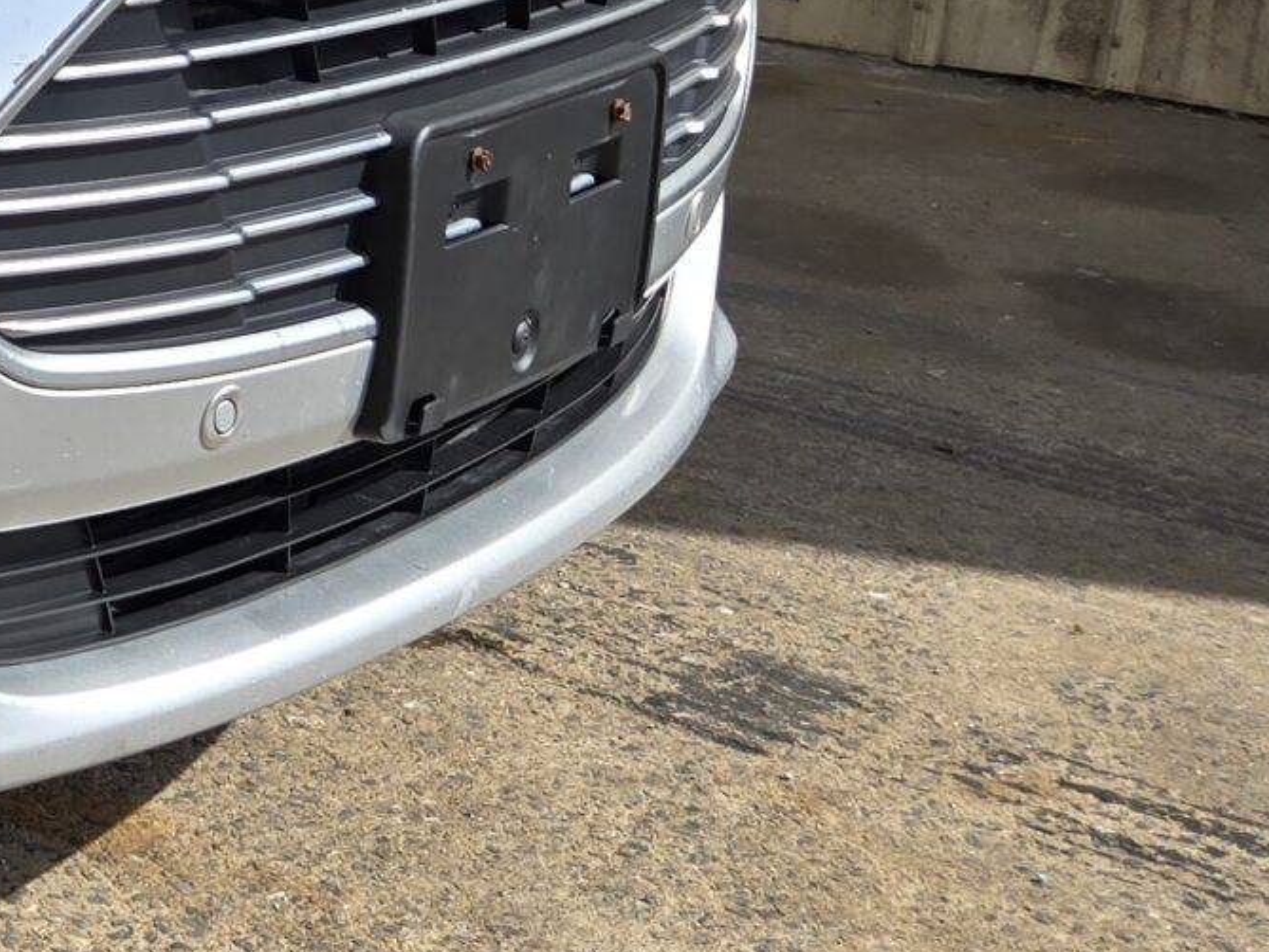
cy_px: -99
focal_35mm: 88
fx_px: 3227
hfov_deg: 18.2
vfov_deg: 16.3
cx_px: -931
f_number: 1.8
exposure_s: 1/1290
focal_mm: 5.4
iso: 25
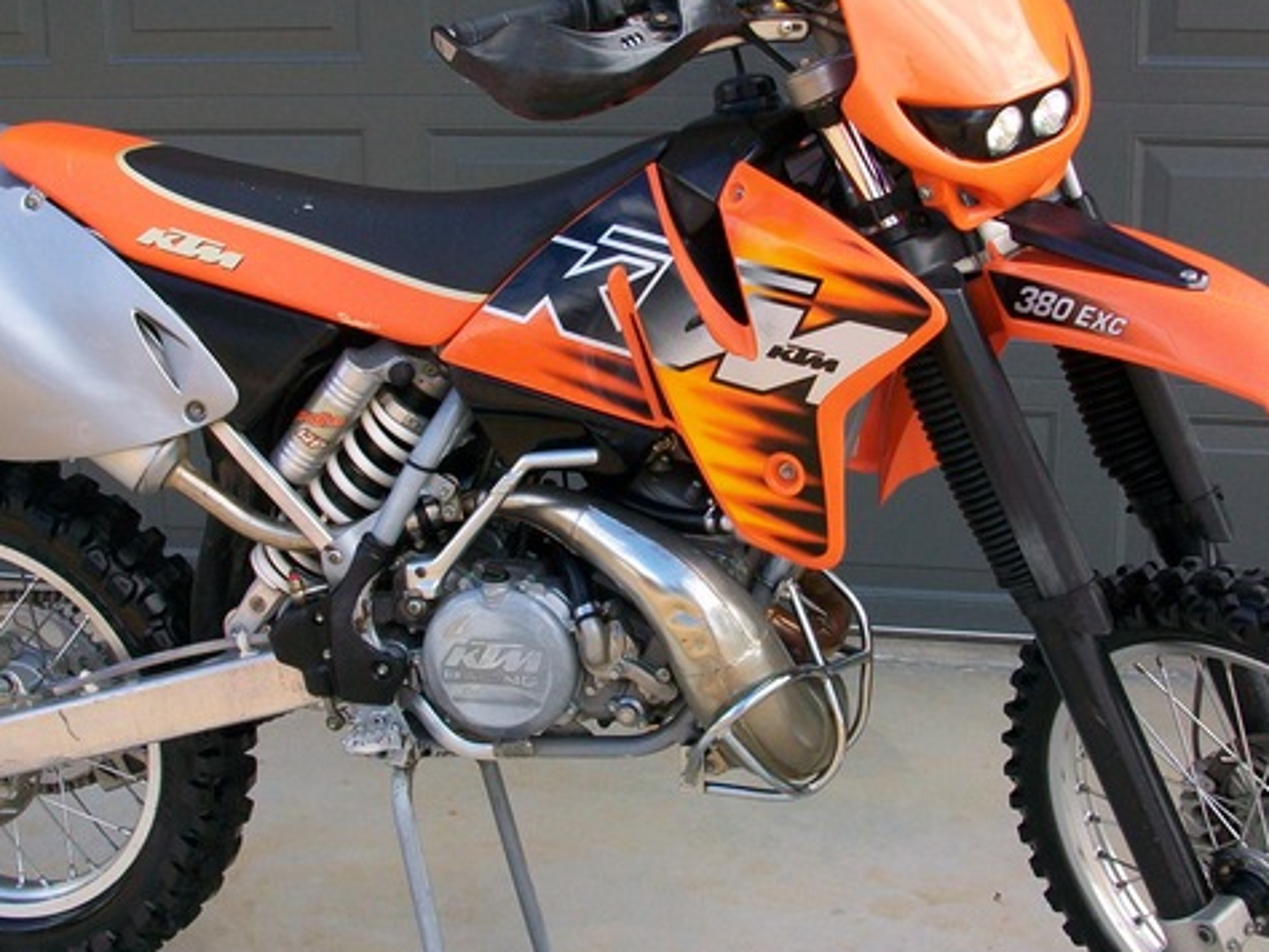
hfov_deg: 35.5
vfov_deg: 27.0
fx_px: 1981
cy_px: 554
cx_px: 624
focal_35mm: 54
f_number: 2.8
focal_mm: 5.7
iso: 64
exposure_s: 1/200
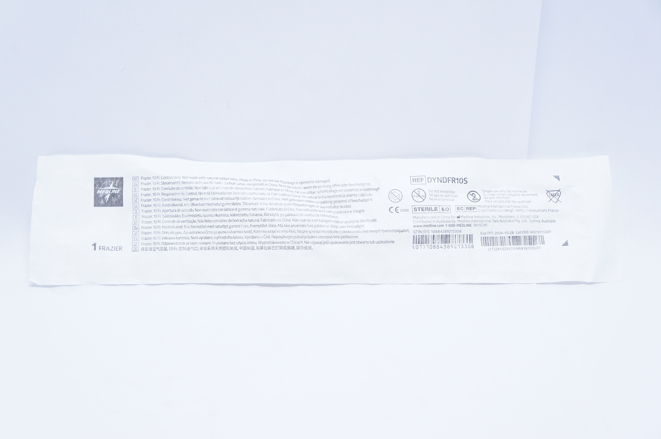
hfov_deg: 49.6
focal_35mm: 39
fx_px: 715
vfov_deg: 34.1
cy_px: 220
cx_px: 330
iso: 1600
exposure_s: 1/125
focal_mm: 26
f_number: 5.6
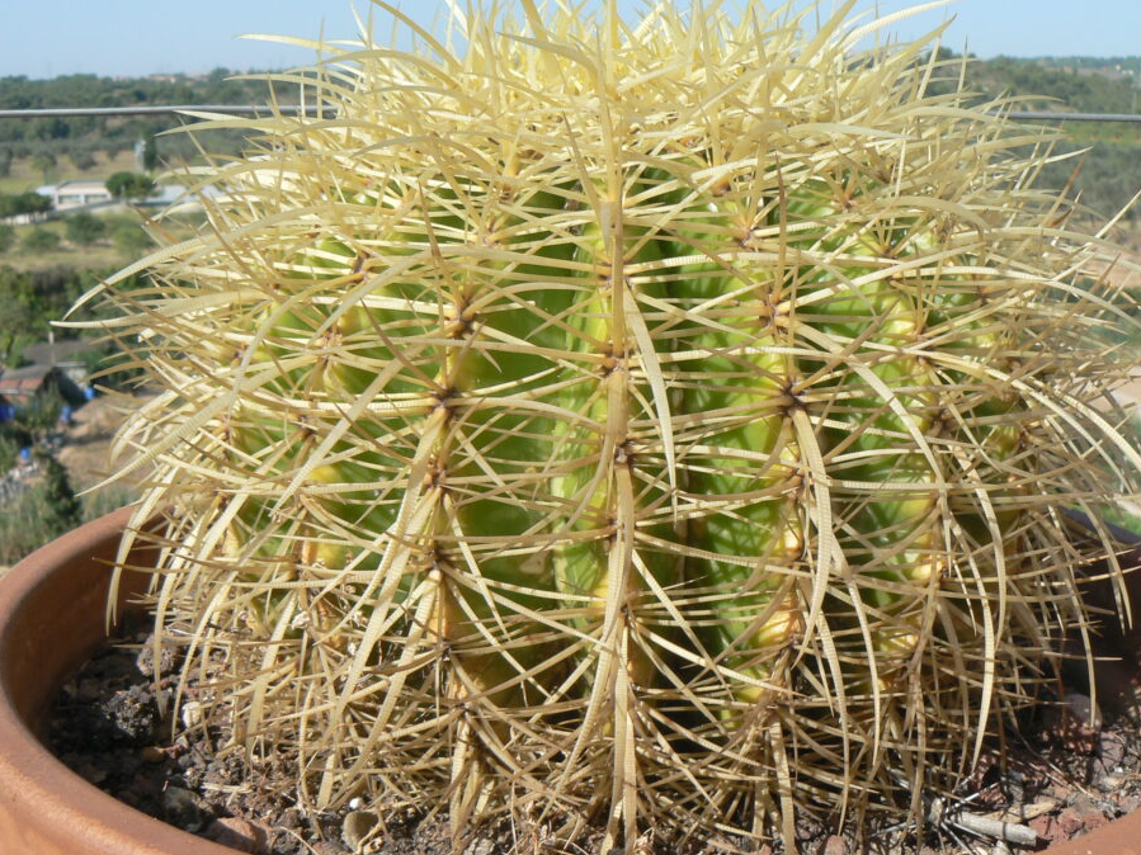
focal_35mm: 41
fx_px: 1351
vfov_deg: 35.1
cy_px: 428
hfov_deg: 45.8
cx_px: 597
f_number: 5.6
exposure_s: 1/320
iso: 80
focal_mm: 6
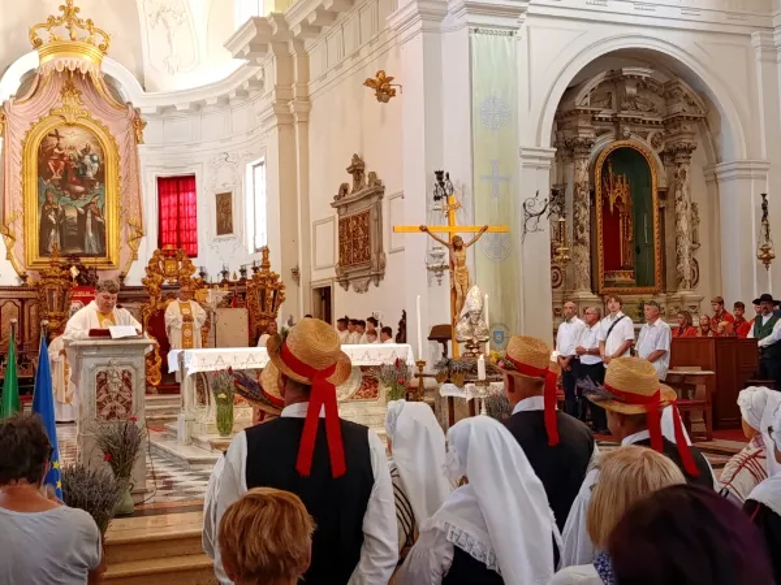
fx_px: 1083
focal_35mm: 48
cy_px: 292
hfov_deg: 39.7
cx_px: 390
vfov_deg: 30.3
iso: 1174
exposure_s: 1/50
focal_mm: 5.24
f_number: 1.7
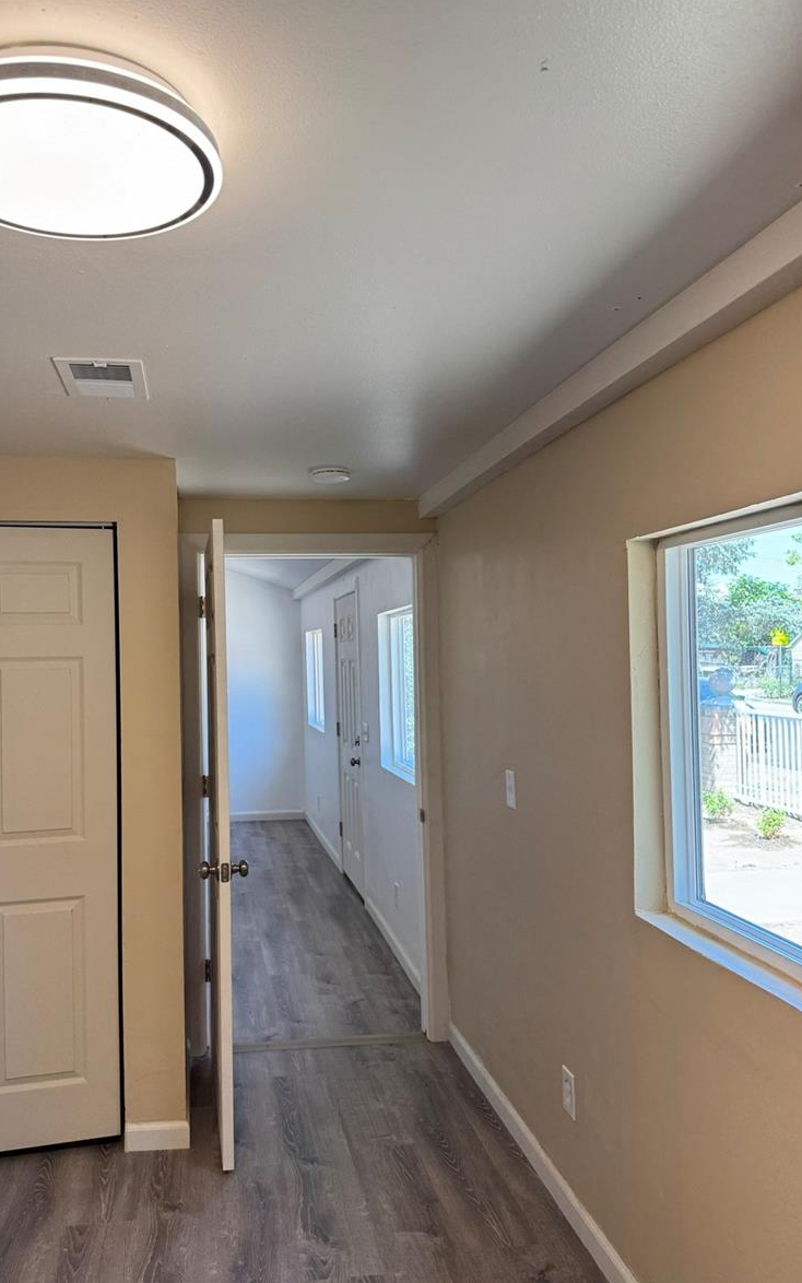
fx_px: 909
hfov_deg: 47.3
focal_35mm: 26
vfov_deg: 70.4
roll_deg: +1.4
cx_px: 319
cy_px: 651
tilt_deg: +0.4
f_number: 1.78
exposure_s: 1/120
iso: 64
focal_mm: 6.76
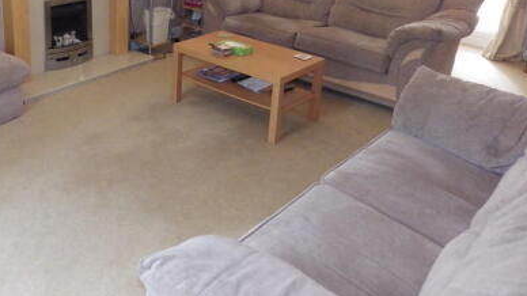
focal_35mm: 36
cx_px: 166
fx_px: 503
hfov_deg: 53.9
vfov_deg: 31.3
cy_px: 32
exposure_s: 1/45
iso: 500
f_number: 3.1
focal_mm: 4
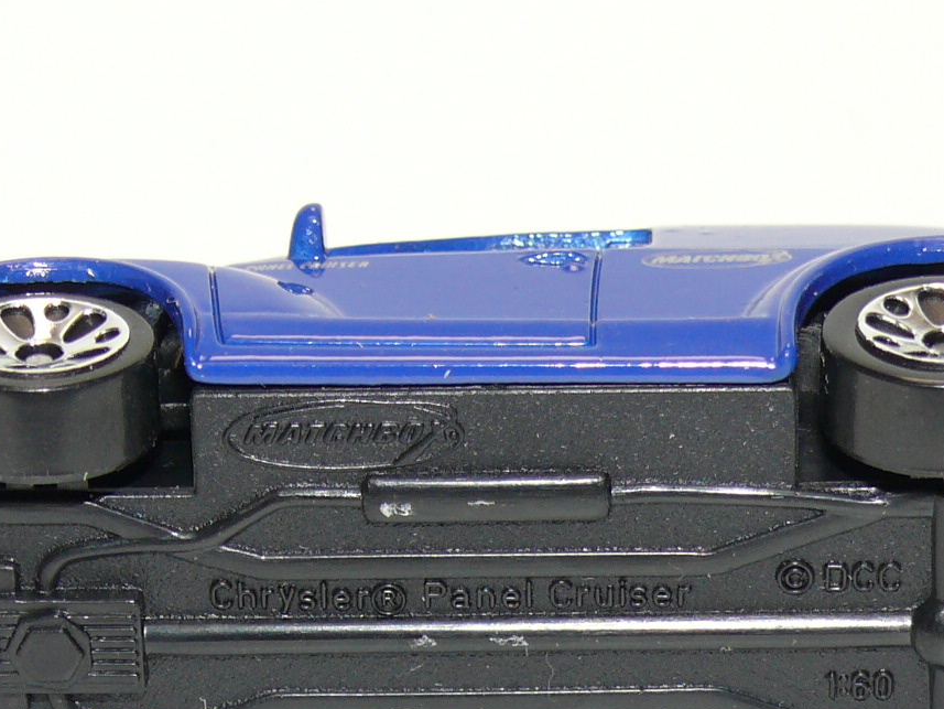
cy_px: 536
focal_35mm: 196
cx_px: 520
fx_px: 5346
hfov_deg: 10.1
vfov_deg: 7.6
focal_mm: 13.7
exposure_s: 1/30
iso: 100
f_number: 4
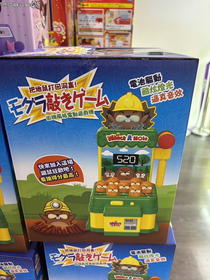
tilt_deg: -25.3
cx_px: 105
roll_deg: -1.0
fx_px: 210
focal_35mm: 26
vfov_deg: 67.3
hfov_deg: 53.1
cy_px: 140
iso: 320
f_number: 1.6
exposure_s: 1/60
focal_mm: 5.96
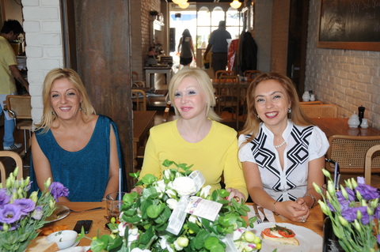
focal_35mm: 42
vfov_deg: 31.8
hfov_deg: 46.4
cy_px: 126
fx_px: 443
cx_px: 190
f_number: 5.6
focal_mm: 28
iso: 400
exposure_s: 1/60
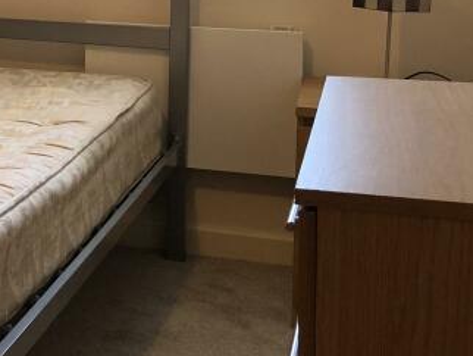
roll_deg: -0.8
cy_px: -56
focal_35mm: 89
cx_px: -106
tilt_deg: -1.6
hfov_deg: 20.5
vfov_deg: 16.0
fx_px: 1217
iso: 64
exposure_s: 1/17
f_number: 1.8
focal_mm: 4
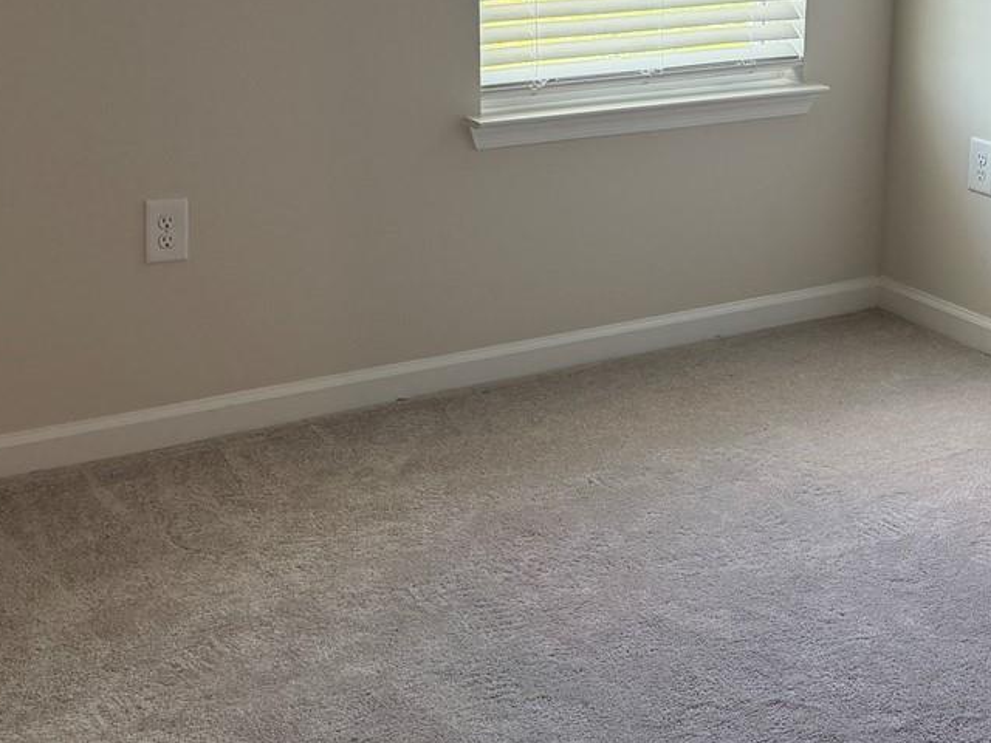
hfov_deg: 32.0
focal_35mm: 60
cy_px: 226
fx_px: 1718
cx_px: 646
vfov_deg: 24.3
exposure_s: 1/227
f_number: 1.78
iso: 200
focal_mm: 6.76
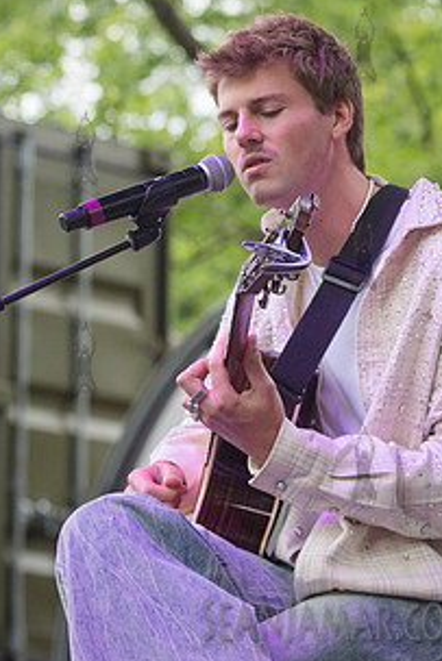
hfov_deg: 6.3
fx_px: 3992
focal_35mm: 217
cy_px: 201
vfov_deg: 9.5
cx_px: 288
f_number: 4.5
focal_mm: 100
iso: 2000
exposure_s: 1/800
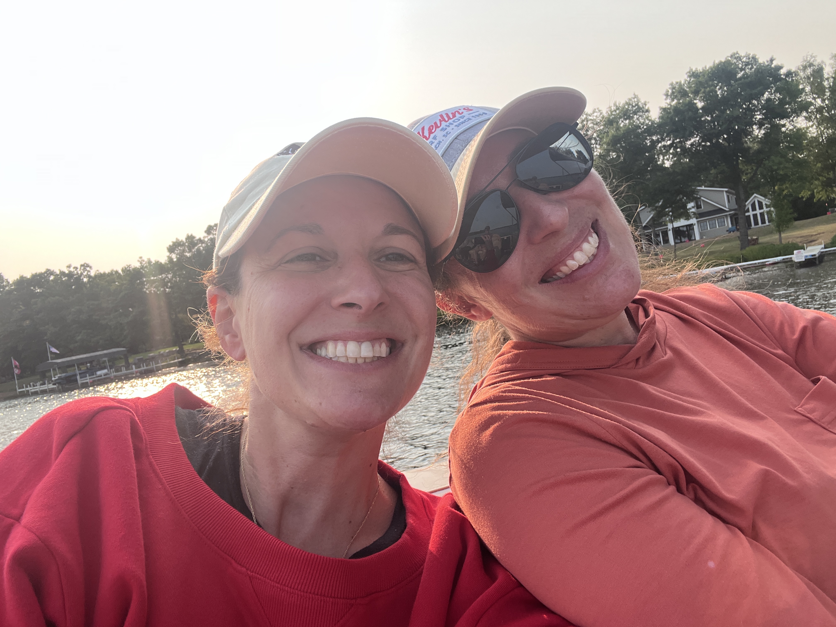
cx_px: 418
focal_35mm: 23
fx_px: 555
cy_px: 314
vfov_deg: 58.9
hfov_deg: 73.9
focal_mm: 2.71
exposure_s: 1/334
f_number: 2.2
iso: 32
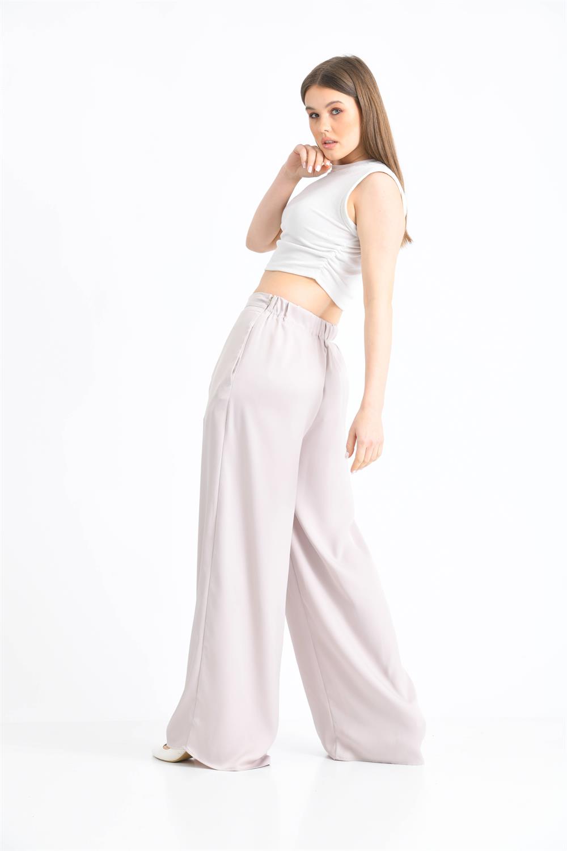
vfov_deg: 18.6
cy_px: 426
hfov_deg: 12.5
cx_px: 284
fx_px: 2599
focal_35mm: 110
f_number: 9
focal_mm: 110
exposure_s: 1/125
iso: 100
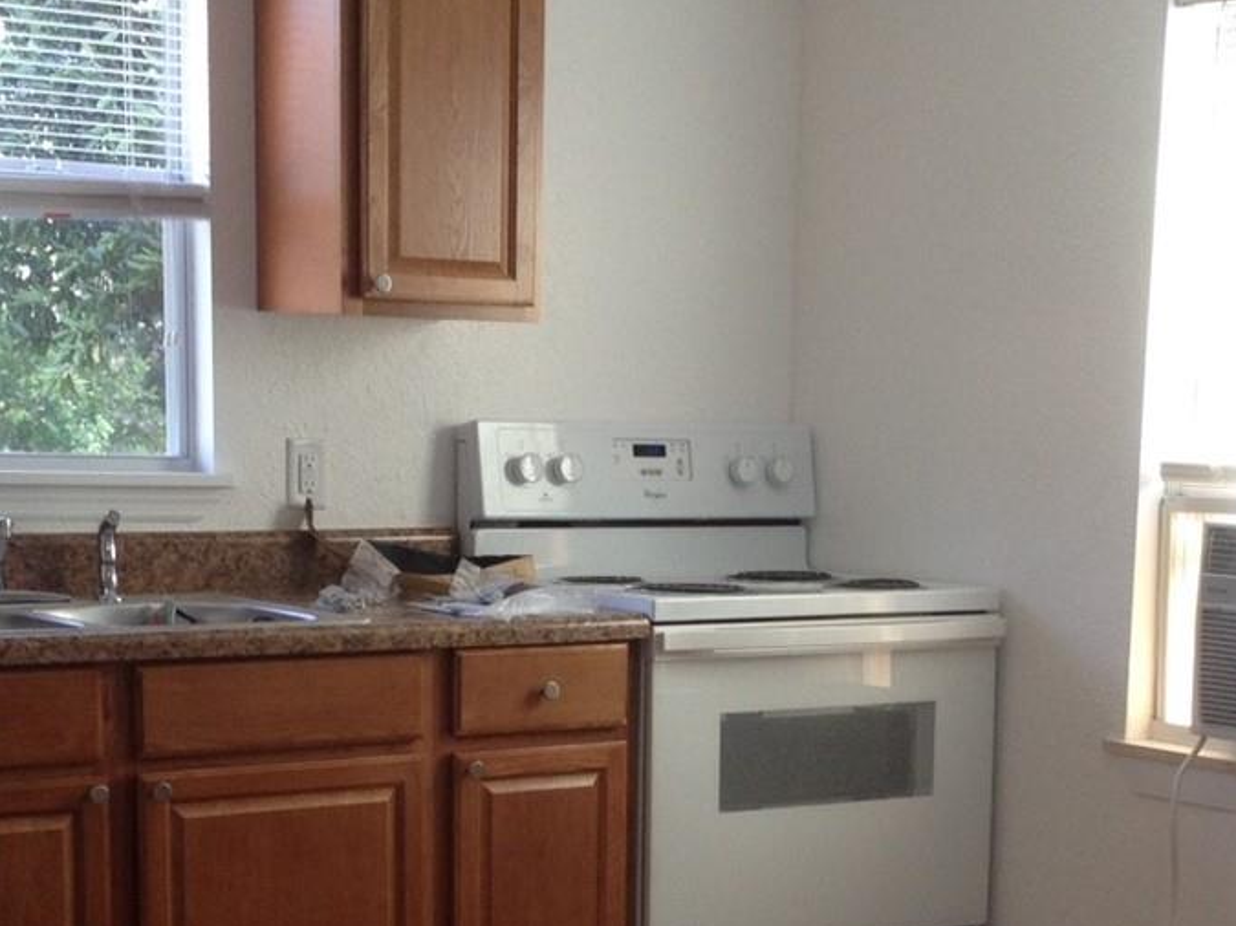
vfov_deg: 17.5
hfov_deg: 23.6
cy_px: 847
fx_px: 2963
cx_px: 670
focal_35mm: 83
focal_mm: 4.28
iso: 80
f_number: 2.4
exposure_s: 1/120
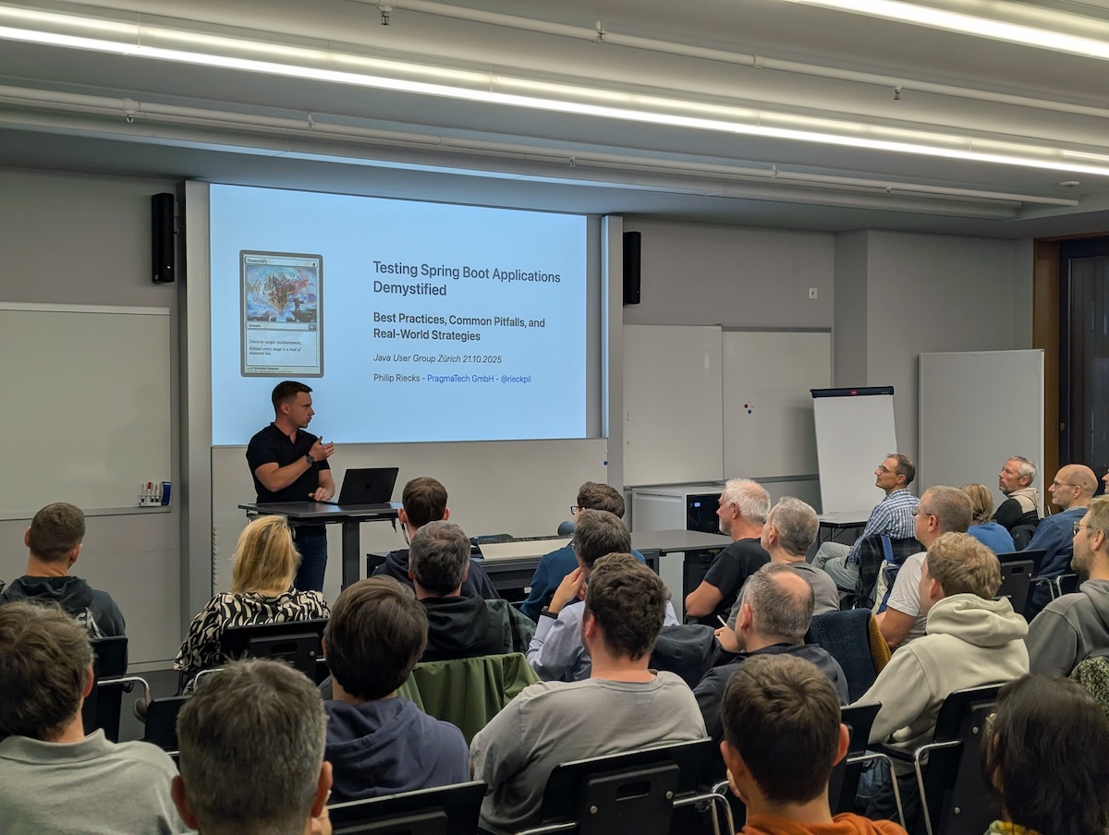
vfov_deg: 30.3
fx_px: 1540
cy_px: 418
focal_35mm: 48
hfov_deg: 39.6
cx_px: 554
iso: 46
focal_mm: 6.81
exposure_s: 1/99.9
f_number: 1.85
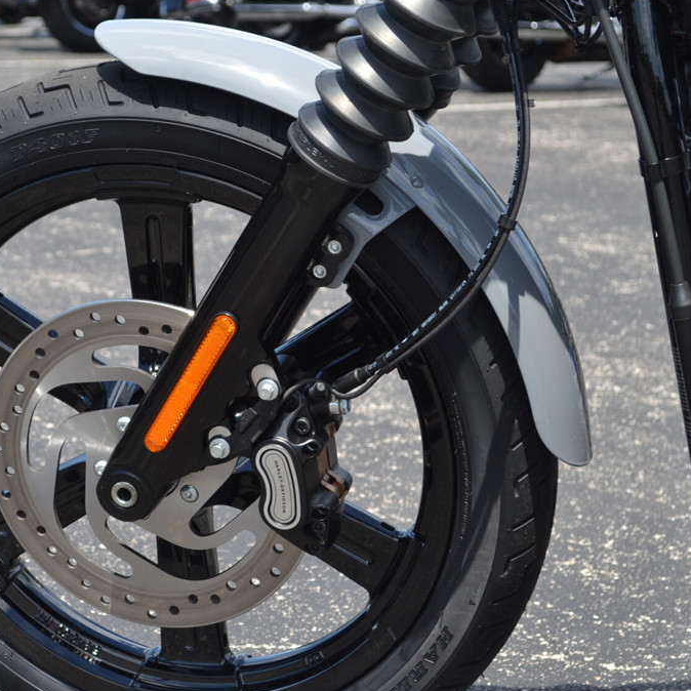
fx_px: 2462
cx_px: 184
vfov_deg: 16.0
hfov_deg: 15.9
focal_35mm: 109
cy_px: 383
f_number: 7.1
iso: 100
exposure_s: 1/200
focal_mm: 48
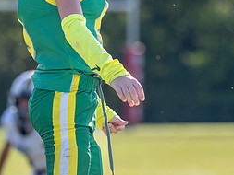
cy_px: 12
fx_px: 2624
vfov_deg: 3.8
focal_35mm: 388
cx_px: 85
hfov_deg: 5.1
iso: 250
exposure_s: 1/2500
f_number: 2.8
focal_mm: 129
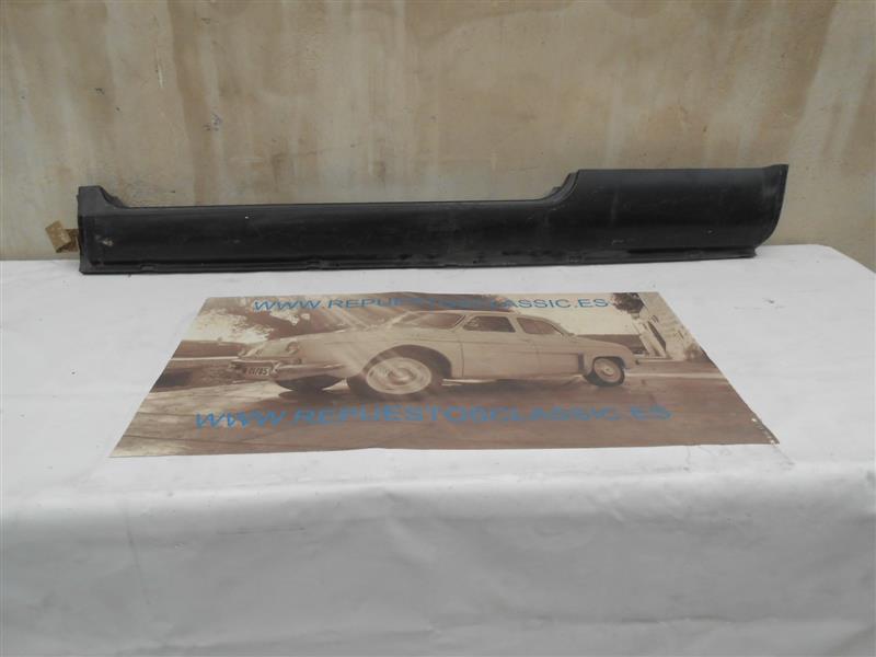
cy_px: 328
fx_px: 658
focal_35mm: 26
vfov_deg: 53.1
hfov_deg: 67.3
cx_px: 438
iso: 160
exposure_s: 1/30
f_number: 3.5
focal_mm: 4.6
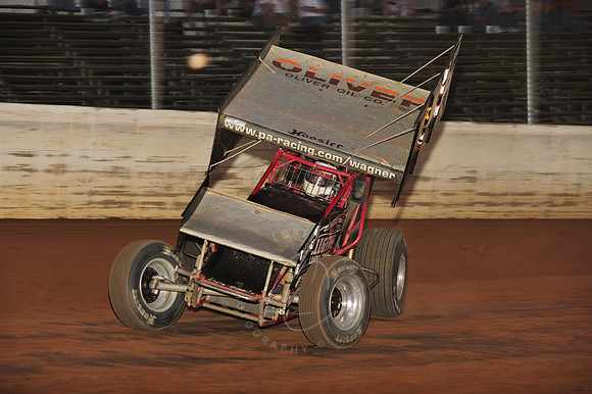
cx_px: 296
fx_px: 2219
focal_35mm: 135
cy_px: 197
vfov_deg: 10.1
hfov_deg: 15.2
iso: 640
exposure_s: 1/320
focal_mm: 135
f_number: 6.3
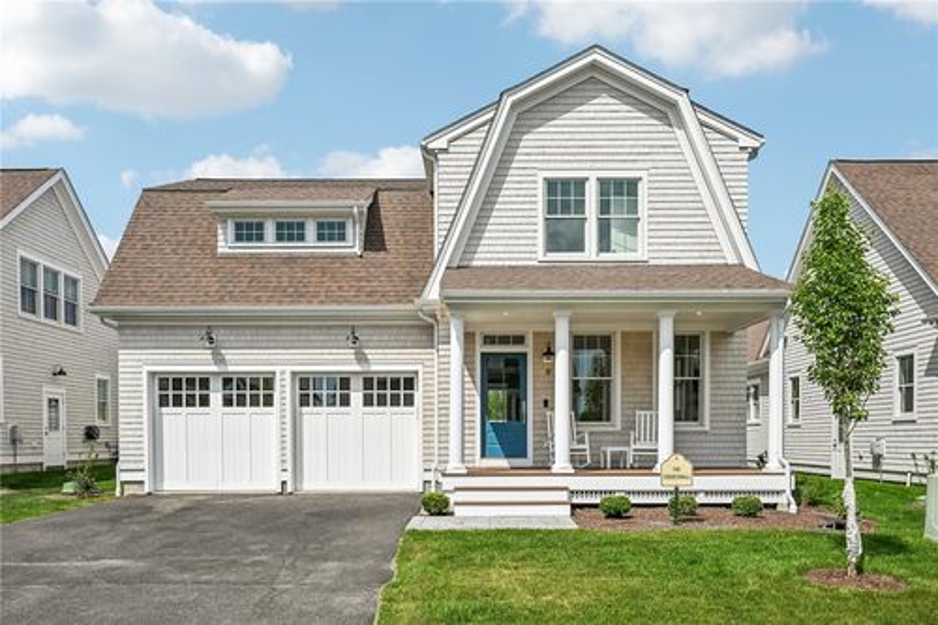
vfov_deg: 51.3
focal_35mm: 25
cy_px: 312
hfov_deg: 71.5
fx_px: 651
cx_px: 469
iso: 400
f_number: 8
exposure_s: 1/2500
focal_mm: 25
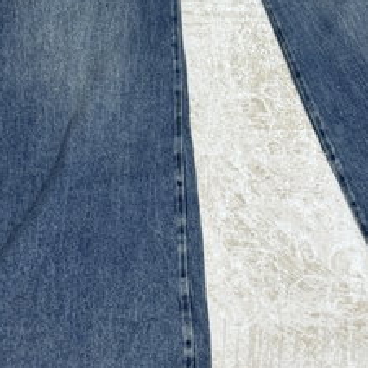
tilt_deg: -66.5
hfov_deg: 17.3
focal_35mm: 100
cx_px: 264
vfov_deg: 17.1
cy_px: 12
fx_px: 1203
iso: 80
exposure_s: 1/50
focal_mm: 6.76
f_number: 1.78
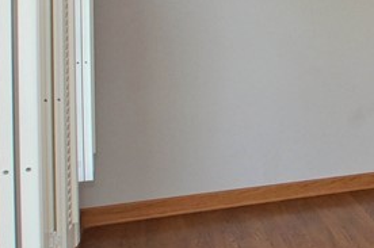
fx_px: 674
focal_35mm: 65
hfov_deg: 22.5
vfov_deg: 20.0
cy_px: -15
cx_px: 622
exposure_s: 1/160
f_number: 4.5
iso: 640
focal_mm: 11
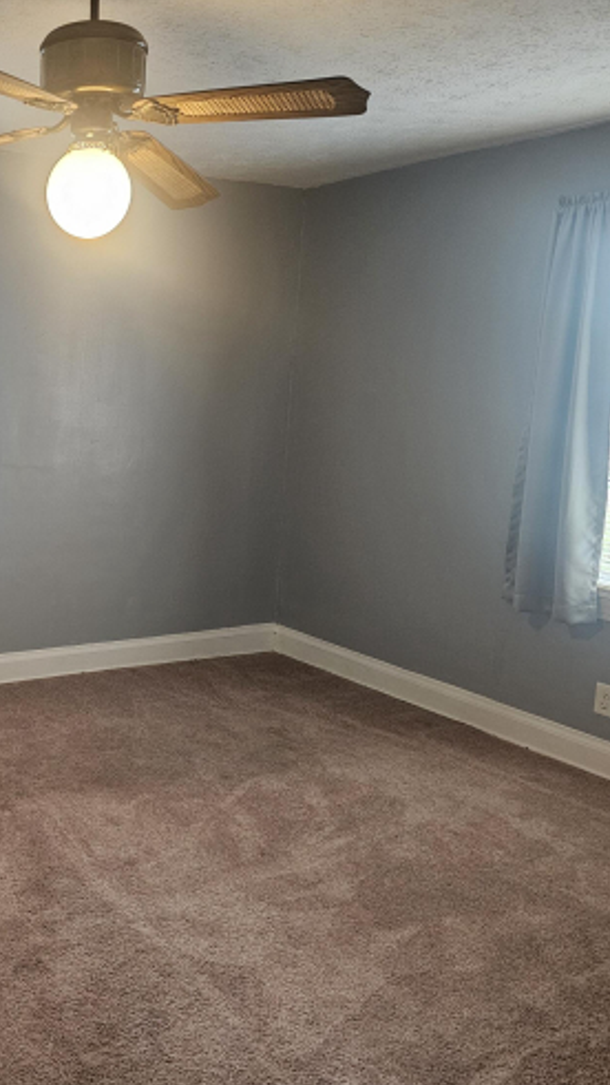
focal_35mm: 34
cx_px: 25
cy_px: 544
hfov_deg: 32.4
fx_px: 978
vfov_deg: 58.0
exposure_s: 1/60
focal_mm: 6.3
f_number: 1.7
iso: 640
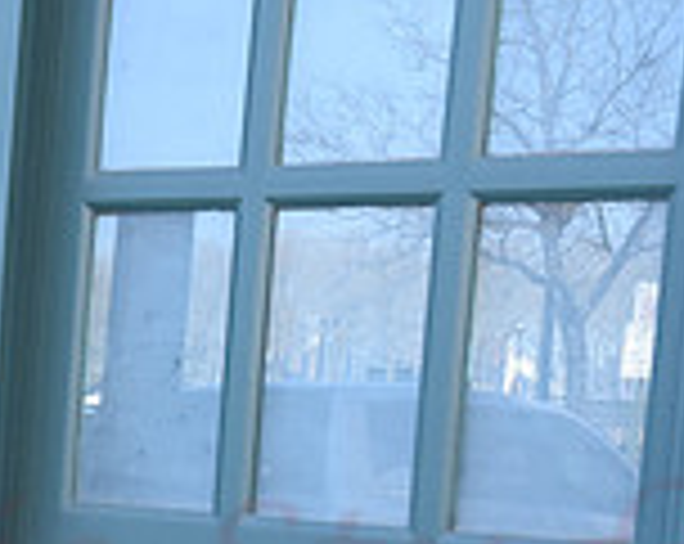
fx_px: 2465
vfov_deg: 12.4
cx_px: -324
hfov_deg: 14.8
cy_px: 605
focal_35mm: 122
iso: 1600
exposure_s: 1/200
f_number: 8
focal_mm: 34
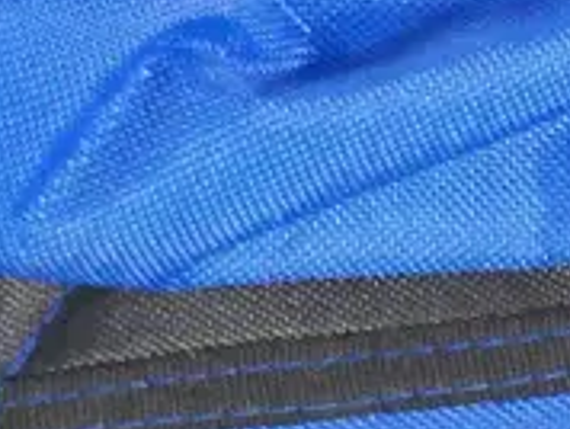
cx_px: 323
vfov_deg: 5.1
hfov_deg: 6.9
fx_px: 4732
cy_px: -431
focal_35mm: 287
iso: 3200
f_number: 5.1
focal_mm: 25
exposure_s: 1/20
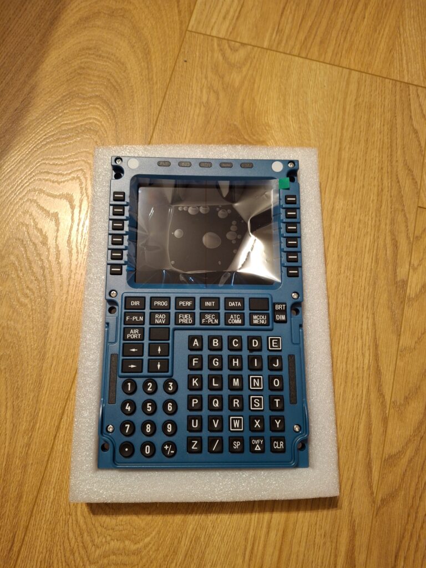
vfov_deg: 69.4
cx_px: 213
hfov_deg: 54.9
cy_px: 284
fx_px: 410
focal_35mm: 25
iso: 250
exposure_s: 1/25
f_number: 1.8
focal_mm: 4.69
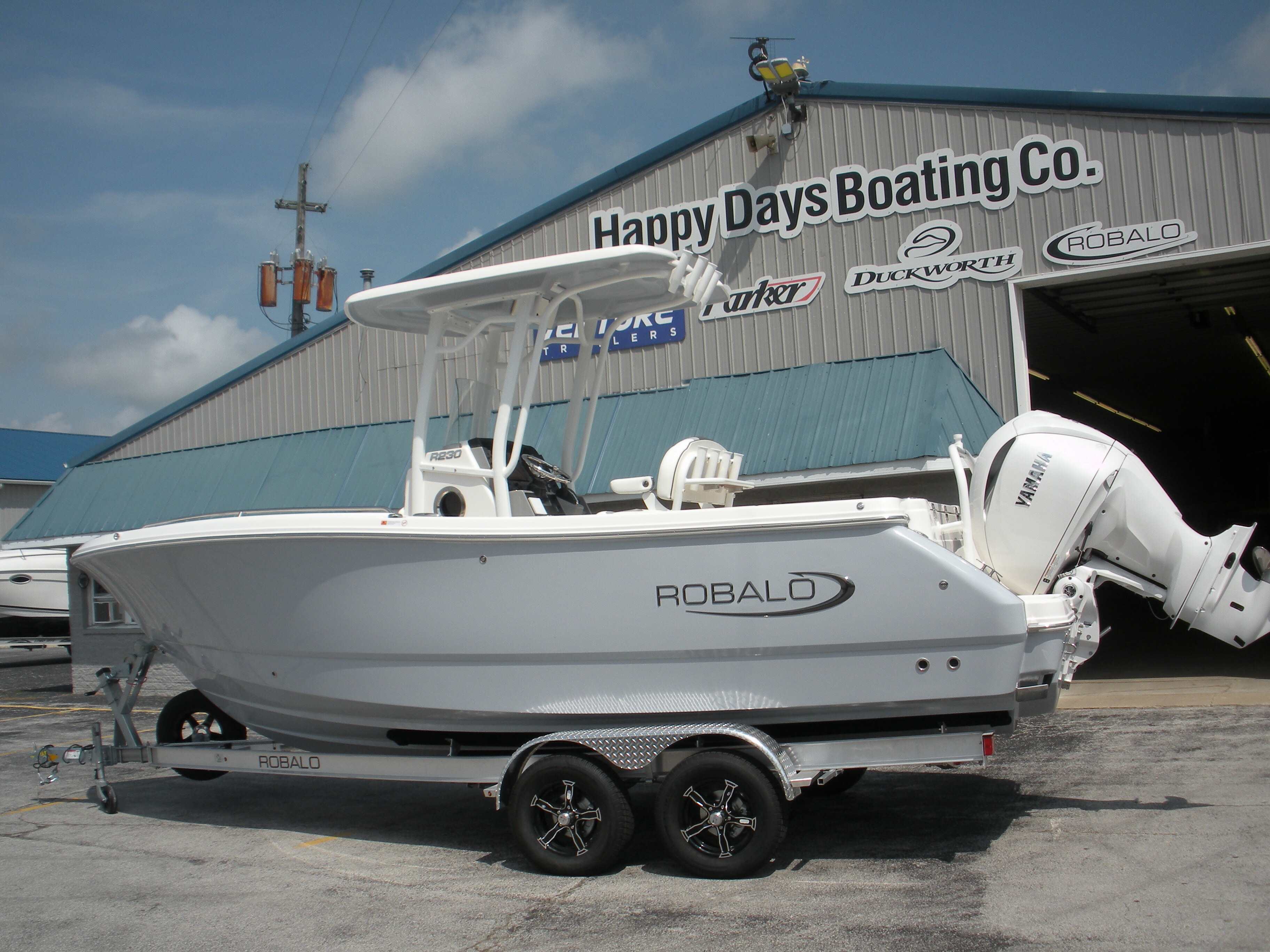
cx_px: 635
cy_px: 476
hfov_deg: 52.6
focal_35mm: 35
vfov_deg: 40.7
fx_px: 1284
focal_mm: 6.3
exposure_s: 1/656
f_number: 5.6
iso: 64
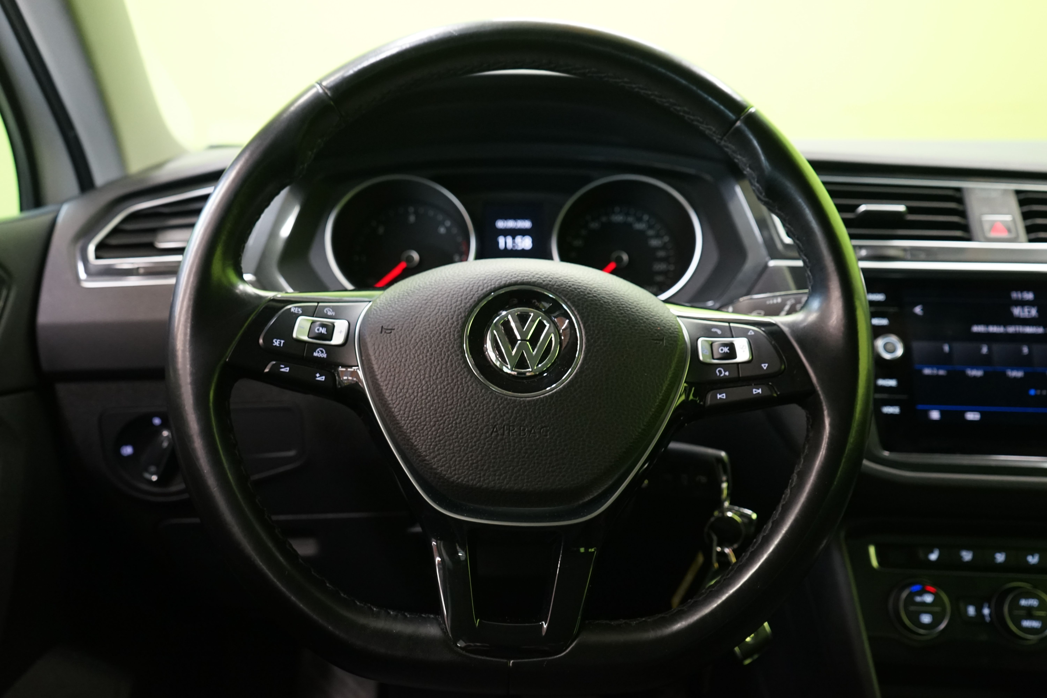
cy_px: 349
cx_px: 524
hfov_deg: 61.9
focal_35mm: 30
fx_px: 872
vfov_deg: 43.6
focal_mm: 30
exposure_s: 1/20
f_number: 5
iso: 2000
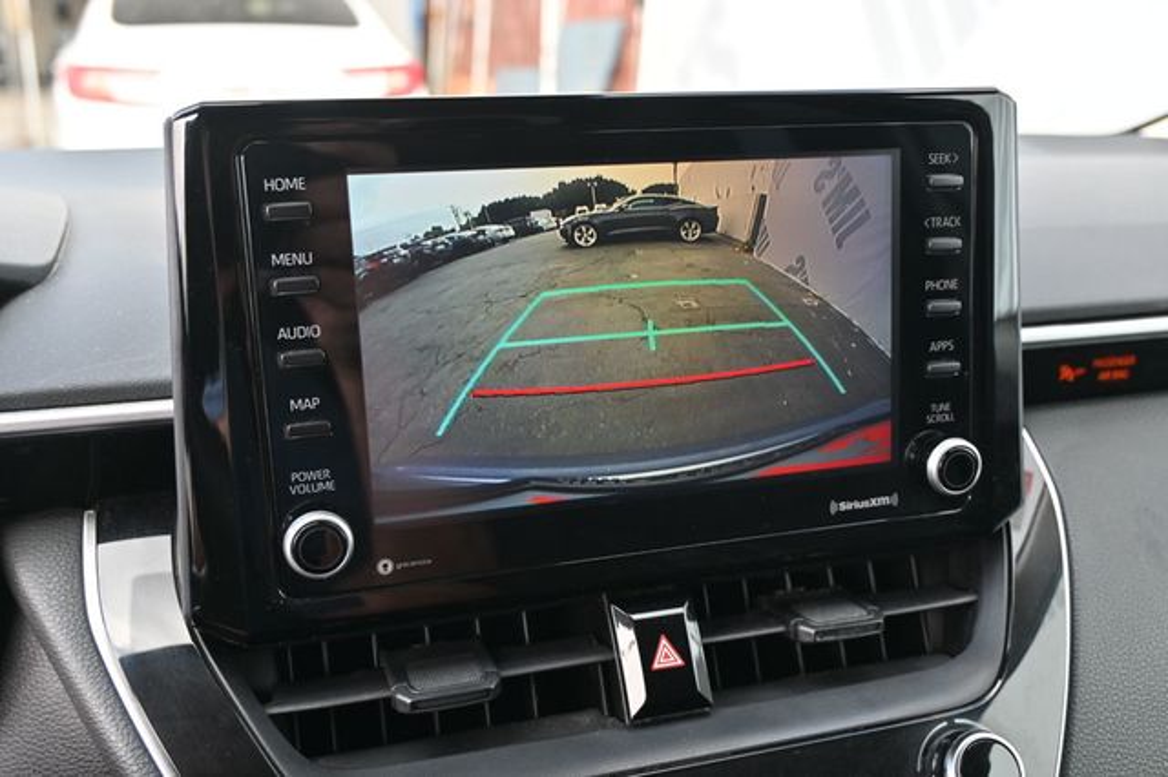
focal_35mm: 33
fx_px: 1070
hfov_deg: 57.2
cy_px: 388
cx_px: 584
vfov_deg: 39.9
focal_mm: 22
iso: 400
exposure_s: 1/125
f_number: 4
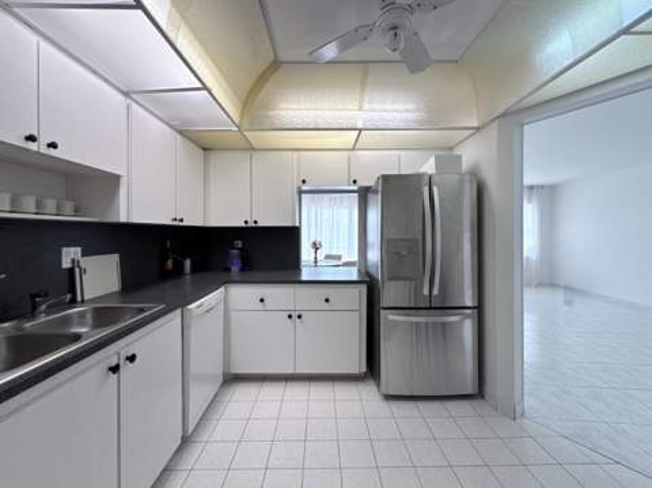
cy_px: 244
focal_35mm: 14
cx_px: 326
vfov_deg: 85.6
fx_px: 263
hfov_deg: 102.1
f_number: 2.2
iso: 64
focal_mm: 2.22
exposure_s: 1/150
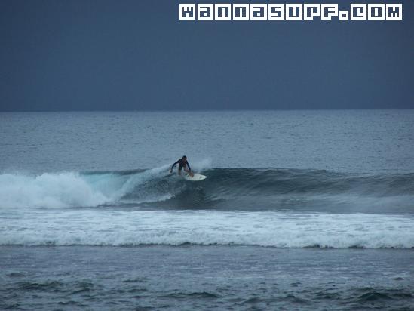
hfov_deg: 5.2
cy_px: 156
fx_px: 4546
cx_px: 207
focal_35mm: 380
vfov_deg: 3.9
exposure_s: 1/350
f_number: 3.7
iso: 140
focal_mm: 63
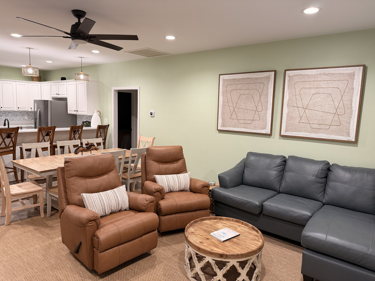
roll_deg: -2.0
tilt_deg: -6.9
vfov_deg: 56.8
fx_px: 260
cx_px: 188
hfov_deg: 71.6
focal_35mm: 24
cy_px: 140
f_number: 1.78
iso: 160
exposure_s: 1/60
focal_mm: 6.76
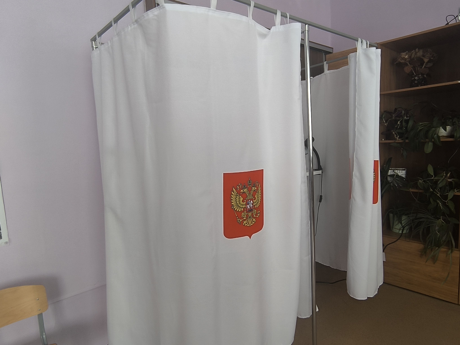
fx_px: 279
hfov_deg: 79.0
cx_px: 230
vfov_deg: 63.4
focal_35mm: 21
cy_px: 172
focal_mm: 1.65
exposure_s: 1/50
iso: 50
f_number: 2.2
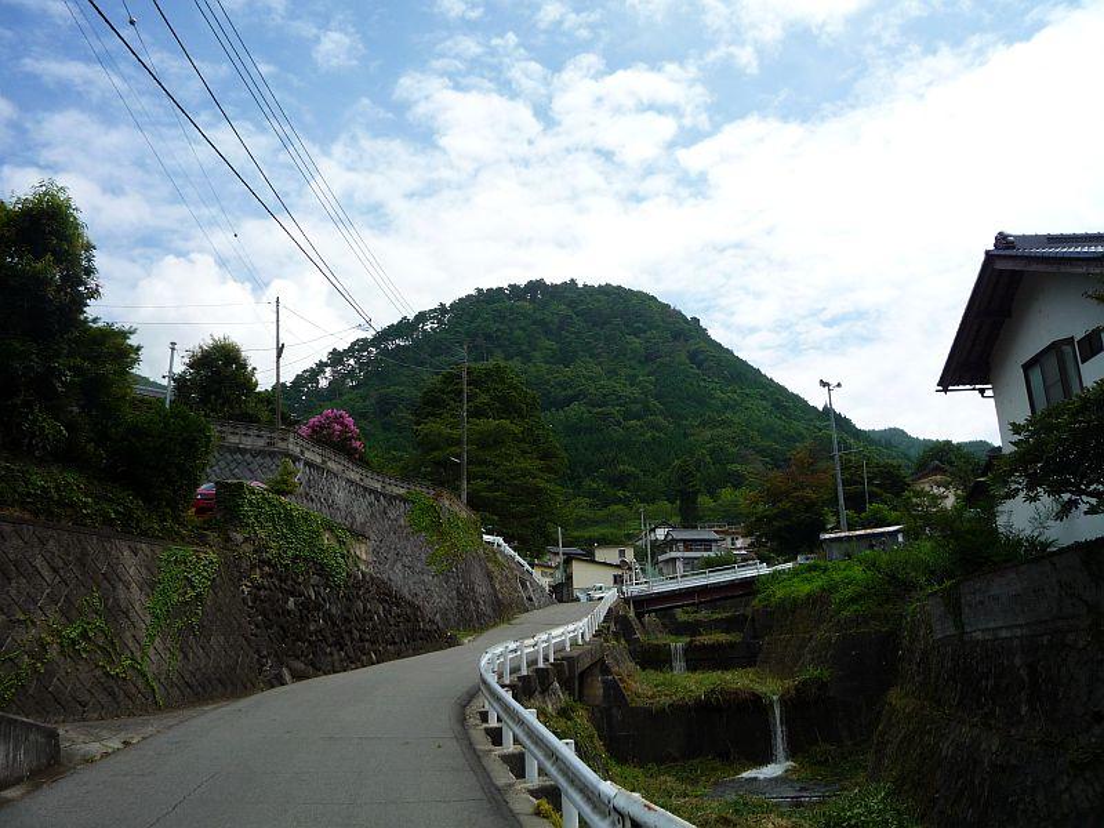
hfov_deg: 60.0
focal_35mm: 30
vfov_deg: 46.8
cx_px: 552
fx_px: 957
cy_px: 414
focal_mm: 5.2
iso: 100
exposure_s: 1/400
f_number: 5.6
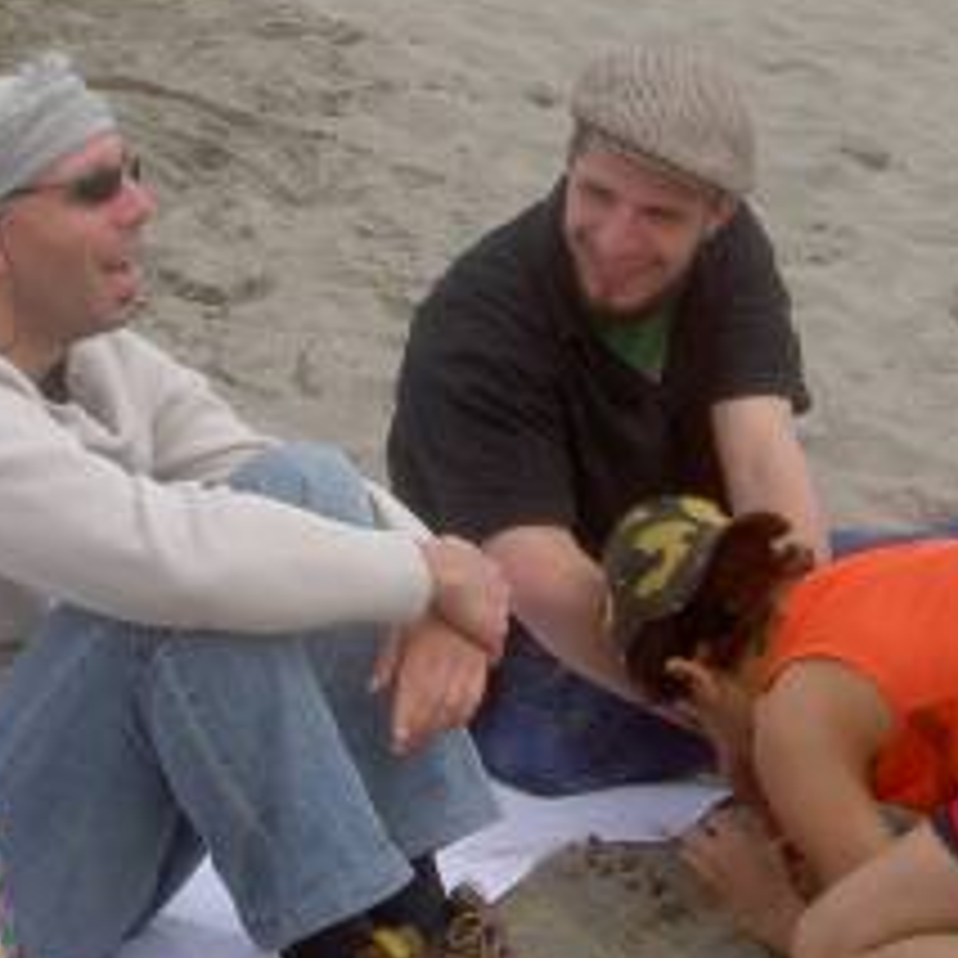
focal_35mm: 137
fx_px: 4290
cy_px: 157
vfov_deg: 12.7
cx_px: 571
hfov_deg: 12.7
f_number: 5.5
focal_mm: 11.3
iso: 100
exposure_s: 1/320
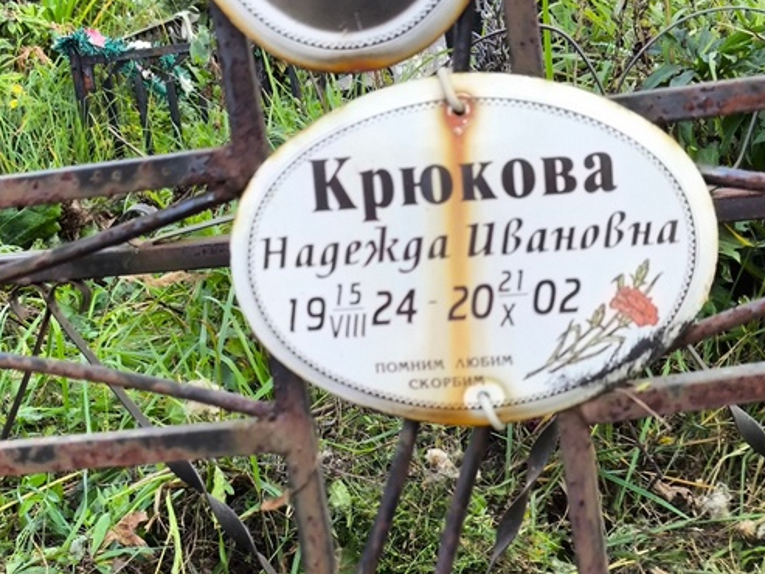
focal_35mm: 81
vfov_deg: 18.2
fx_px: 1791
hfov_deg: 24.1
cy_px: 392
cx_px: 359
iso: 50
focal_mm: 4.71
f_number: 1.7
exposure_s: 1/145
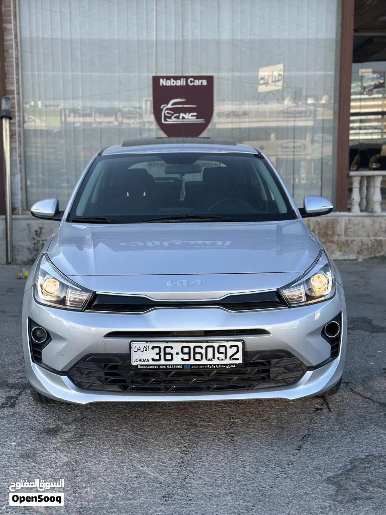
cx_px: 193
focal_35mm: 48
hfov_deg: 30.3
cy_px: 258
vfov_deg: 39.7
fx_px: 714
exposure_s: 1/690
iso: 80
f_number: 1.78
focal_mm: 6.86
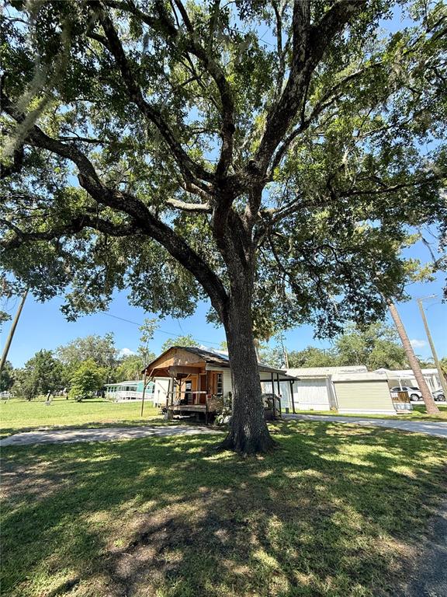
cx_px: 224
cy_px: 298
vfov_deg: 102.1
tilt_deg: +21.5
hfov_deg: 85.7
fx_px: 241
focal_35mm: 14
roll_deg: -1.3
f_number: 2.2
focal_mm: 2.22
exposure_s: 1/751
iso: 64
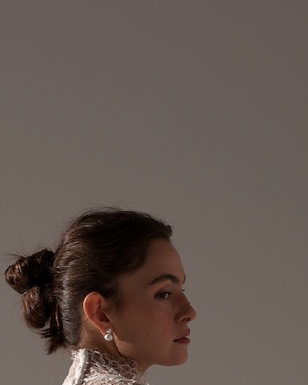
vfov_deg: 7.8
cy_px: 904
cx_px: 46
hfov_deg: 6.7
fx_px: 2631
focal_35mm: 231
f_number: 1.2
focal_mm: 50
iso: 50
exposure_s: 1/500
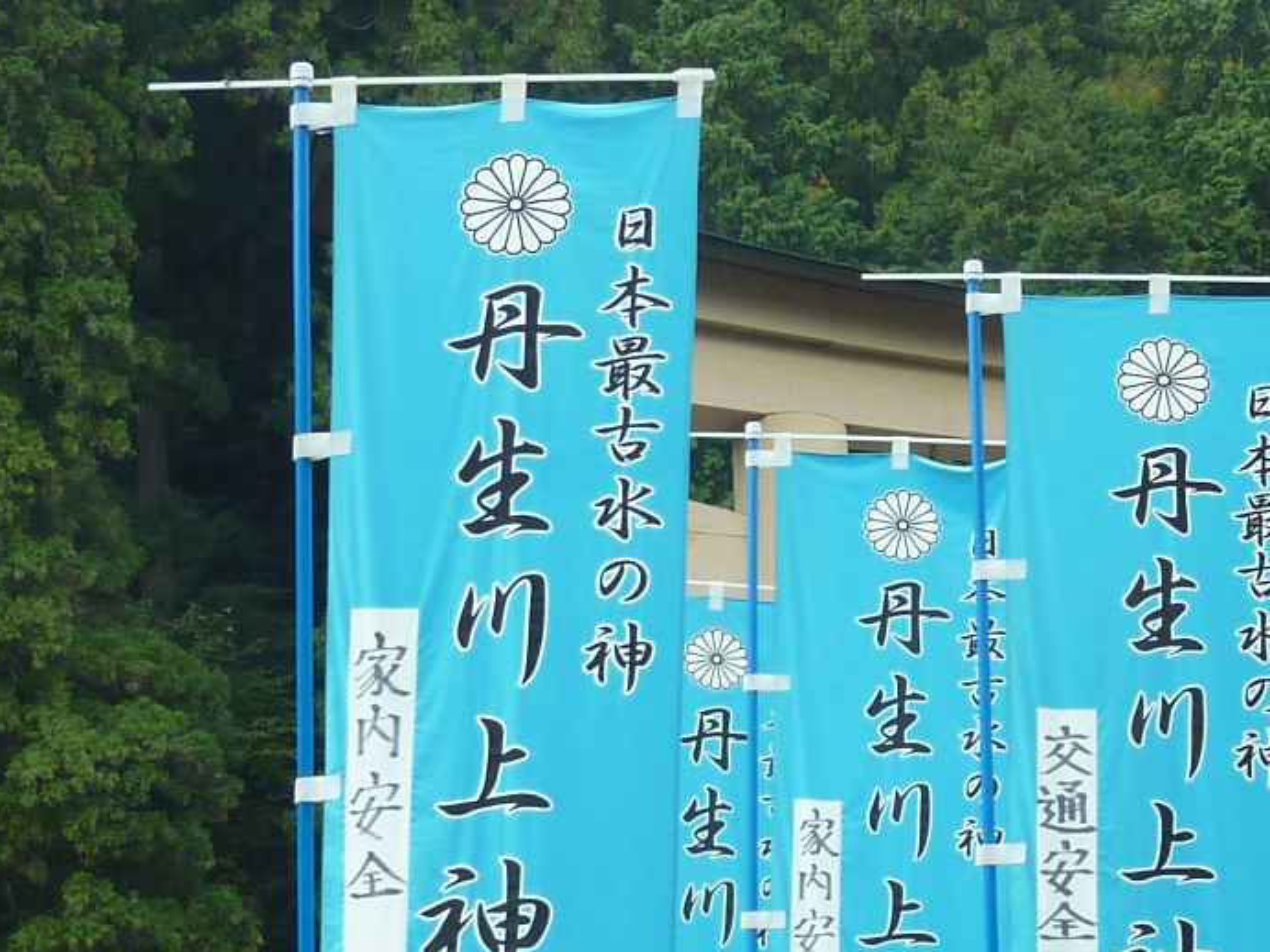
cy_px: 792
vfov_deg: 19.6
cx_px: 830
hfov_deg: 26.2
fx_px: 2715
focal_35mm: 74
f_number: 3.3
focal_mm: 4.1
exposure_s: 1/80
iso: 80
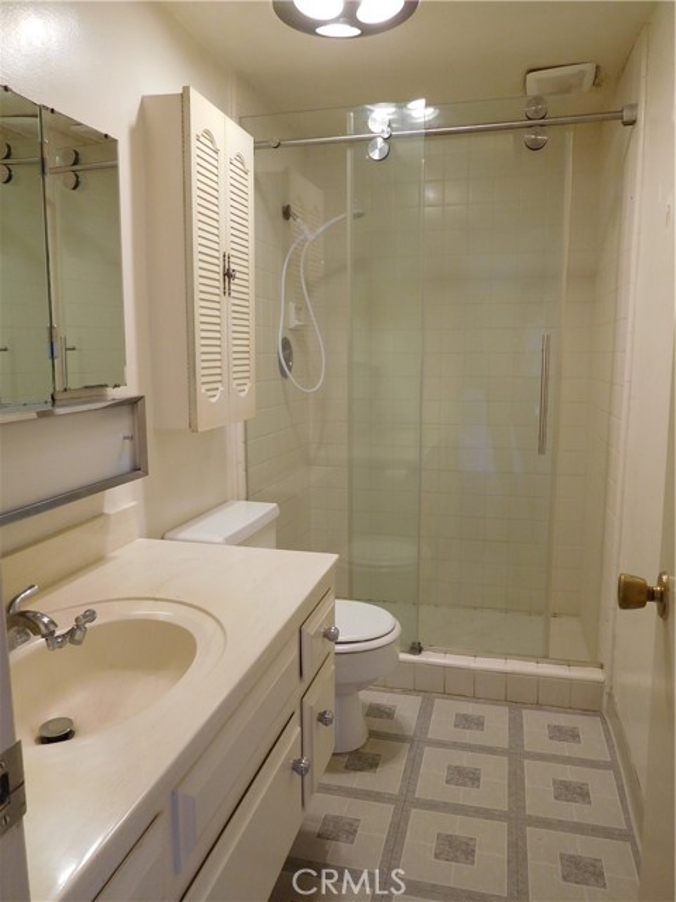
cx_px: 338
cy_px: 451
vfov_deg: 69.4
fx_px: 651
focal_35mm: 25
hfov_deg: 54.9
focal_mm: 4.5
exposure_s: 1/30
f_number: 3.4
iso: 160
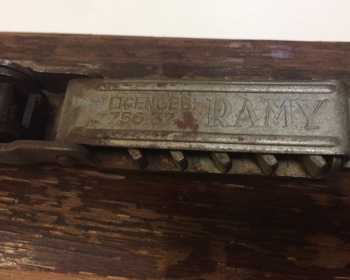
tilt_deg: -71.1
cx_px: 179
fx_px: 352
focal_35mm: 34
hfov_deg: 52.8
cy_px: 131
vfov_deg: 43.3
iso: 80
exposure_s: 1/33
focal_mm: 4.15
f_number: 2.2
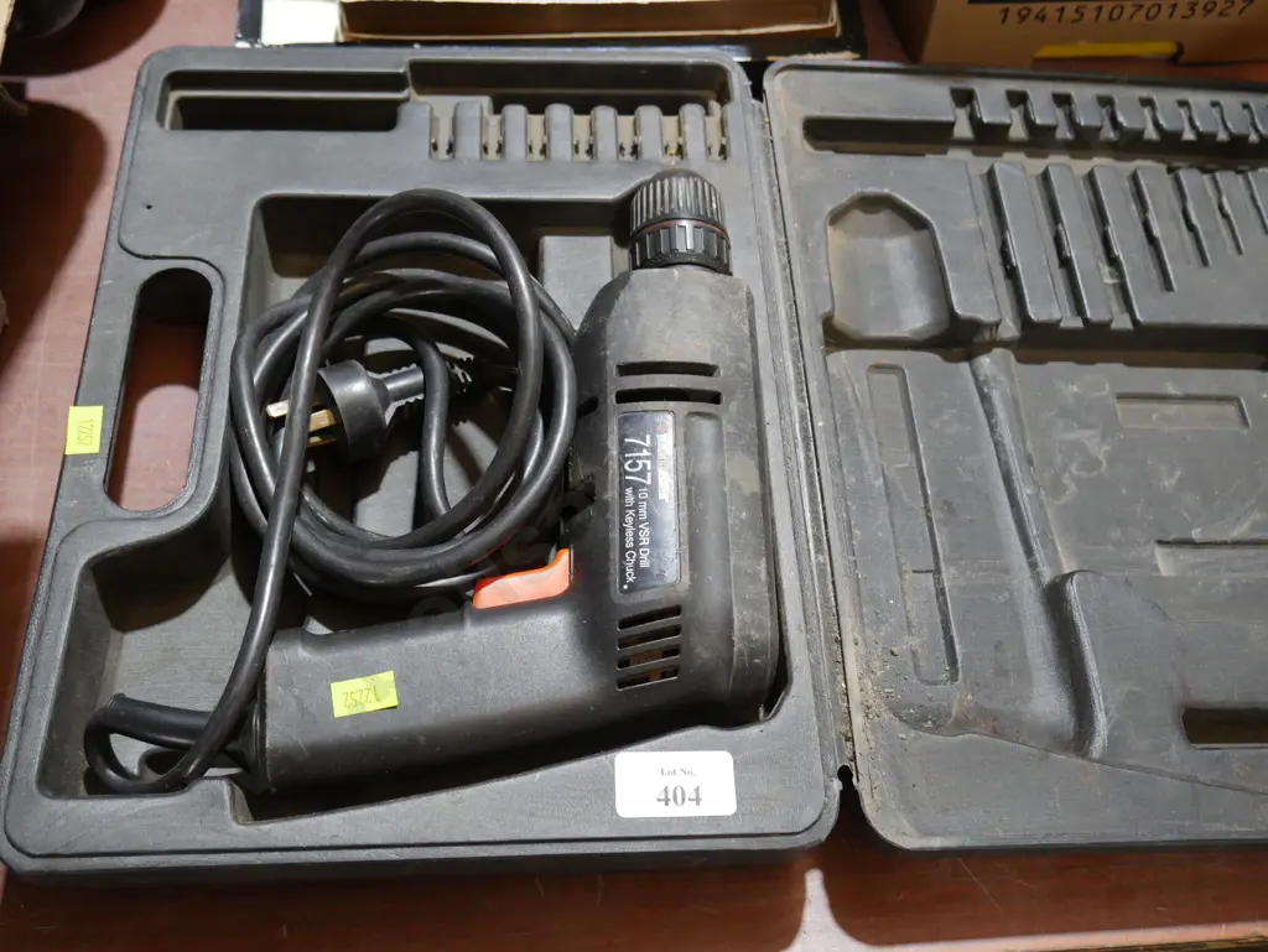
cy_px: 476
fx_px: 1319
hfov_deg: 51.3
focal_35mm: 36
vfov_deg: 39.7
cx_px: 634
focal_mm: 18
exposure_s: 1/60
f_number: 4.5
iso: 800
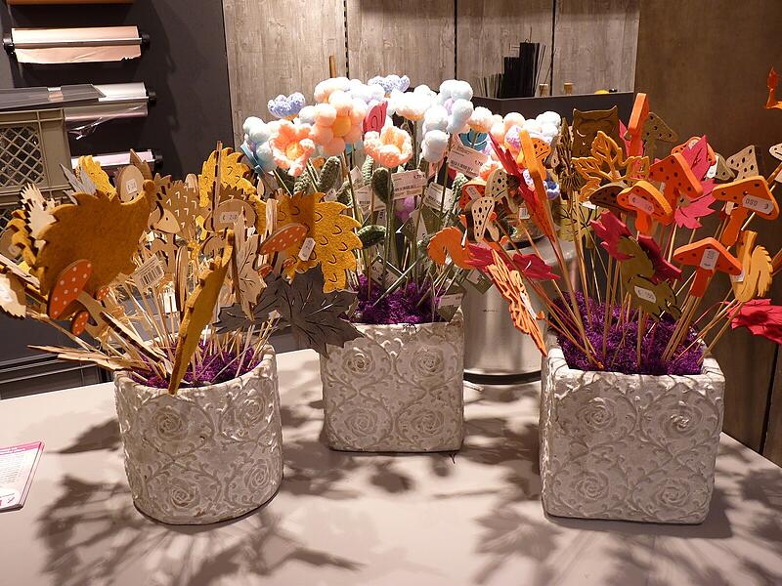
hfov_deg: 54.0
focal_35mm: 34
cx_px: 391
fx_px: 768
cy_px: 293
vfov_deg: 41.8
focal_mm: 6
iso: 125
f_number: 3
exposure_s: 1/30
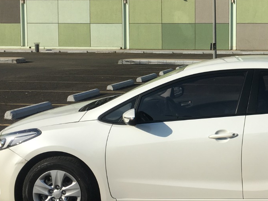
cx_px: 233
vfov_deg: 23.5
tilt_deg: -2.8
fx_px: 480
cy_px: 69
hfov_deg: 30.1
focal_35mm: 62
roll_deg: +0.2
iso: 25
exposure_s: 1/3077
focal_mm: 4.15
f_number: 2.2
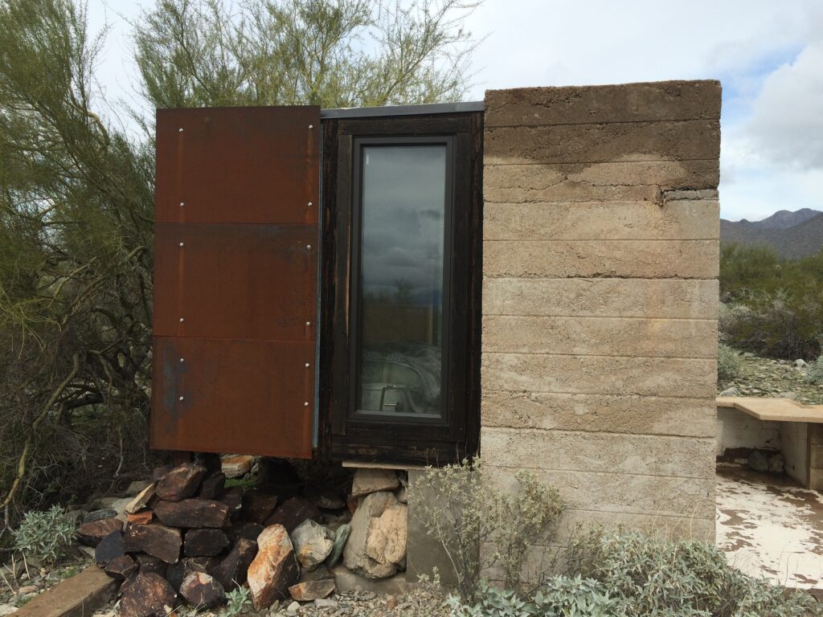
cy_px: 308
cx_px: 412
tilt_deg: -0.4
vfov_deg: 48.2
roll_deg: +0.5
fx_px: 689
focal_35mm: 29
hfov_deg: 61.7
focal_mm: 4.15
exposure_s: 1/1140
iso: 32
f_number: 2.2
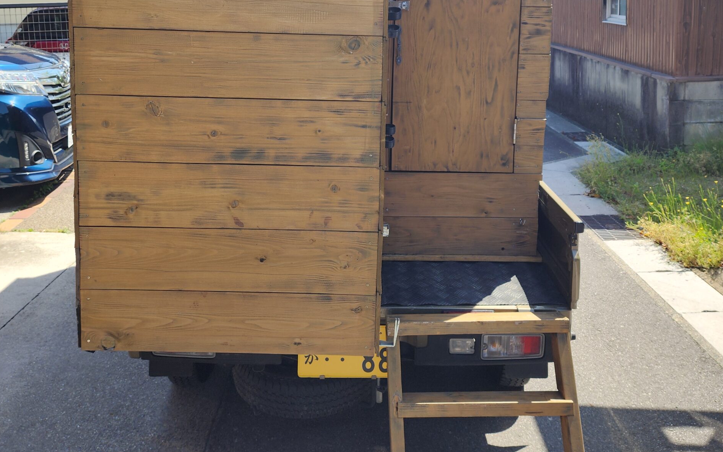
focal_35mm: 33
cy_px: 66
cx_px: 364
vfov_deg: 36.5
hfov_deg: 58.1
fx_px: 650
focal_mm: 6.4
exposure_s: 1/385
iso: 12
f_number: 1.8
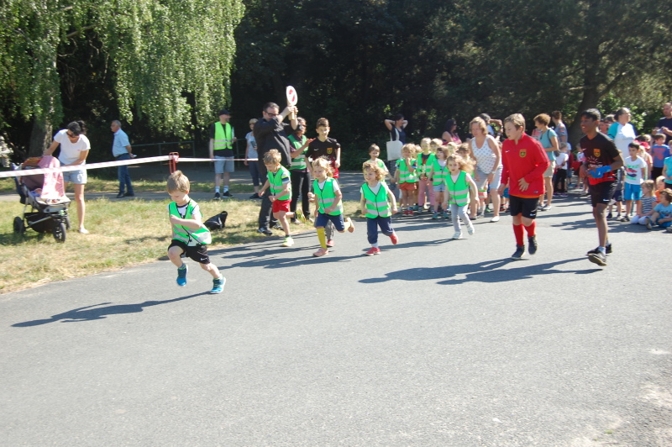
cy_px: 224
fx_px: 727
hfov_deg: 49.6
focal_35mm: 39
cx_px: 336
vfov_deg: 34.2
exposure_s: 1/200
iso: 200
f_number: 7.1
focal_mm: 26
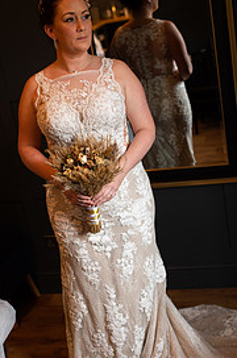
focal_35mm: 58
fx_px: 576
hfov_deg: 23.3
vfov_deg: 34.6
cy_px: 187
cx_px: 115
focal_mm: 35
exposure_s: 1/80
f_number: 2.5
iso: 250
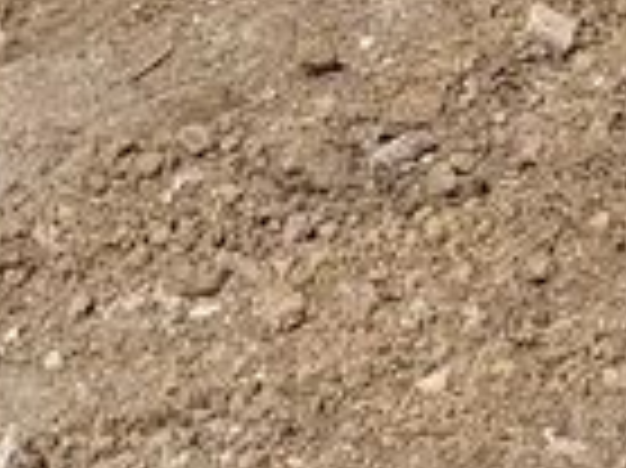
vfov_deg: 7.2
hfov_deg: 9.2
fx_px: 3198
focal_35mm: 177
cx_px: 1806
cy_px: -1066
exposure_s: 1/14286
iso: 80
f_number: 1.78
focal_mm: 6.76
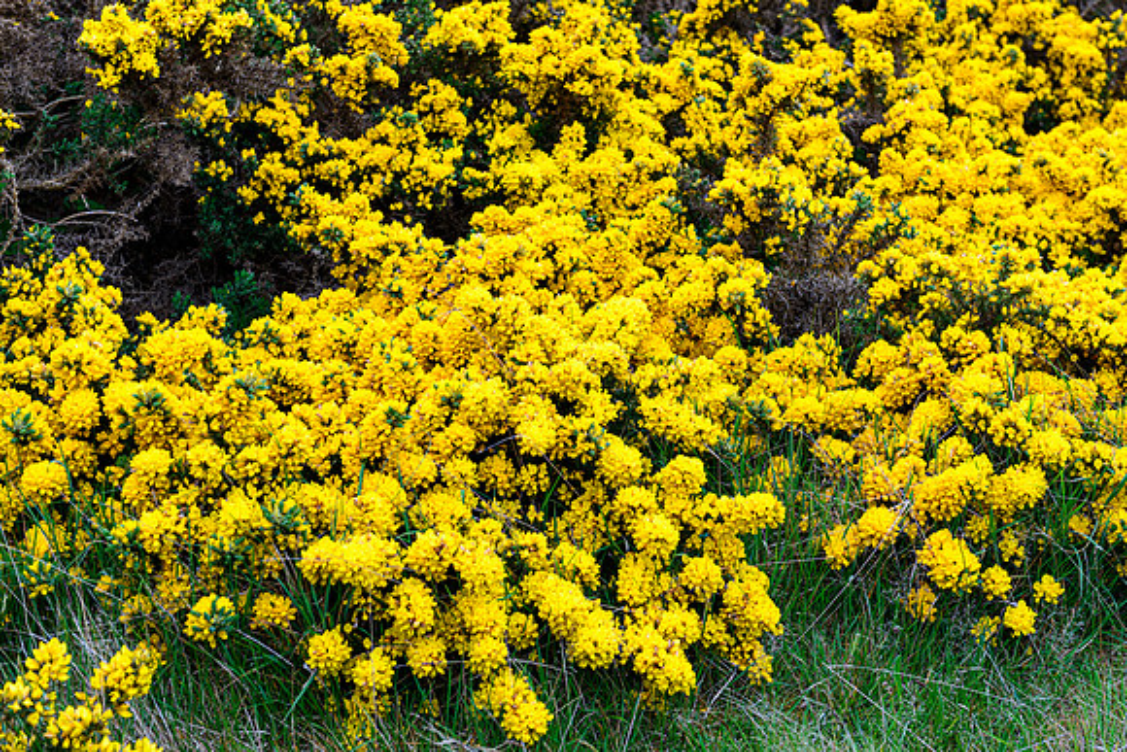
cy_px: 376
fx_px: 1879
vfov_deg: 22.6
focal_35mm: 60
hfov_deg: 33.4
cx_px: 564
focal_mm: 60
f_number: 5.6
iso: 280
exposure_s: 1/60
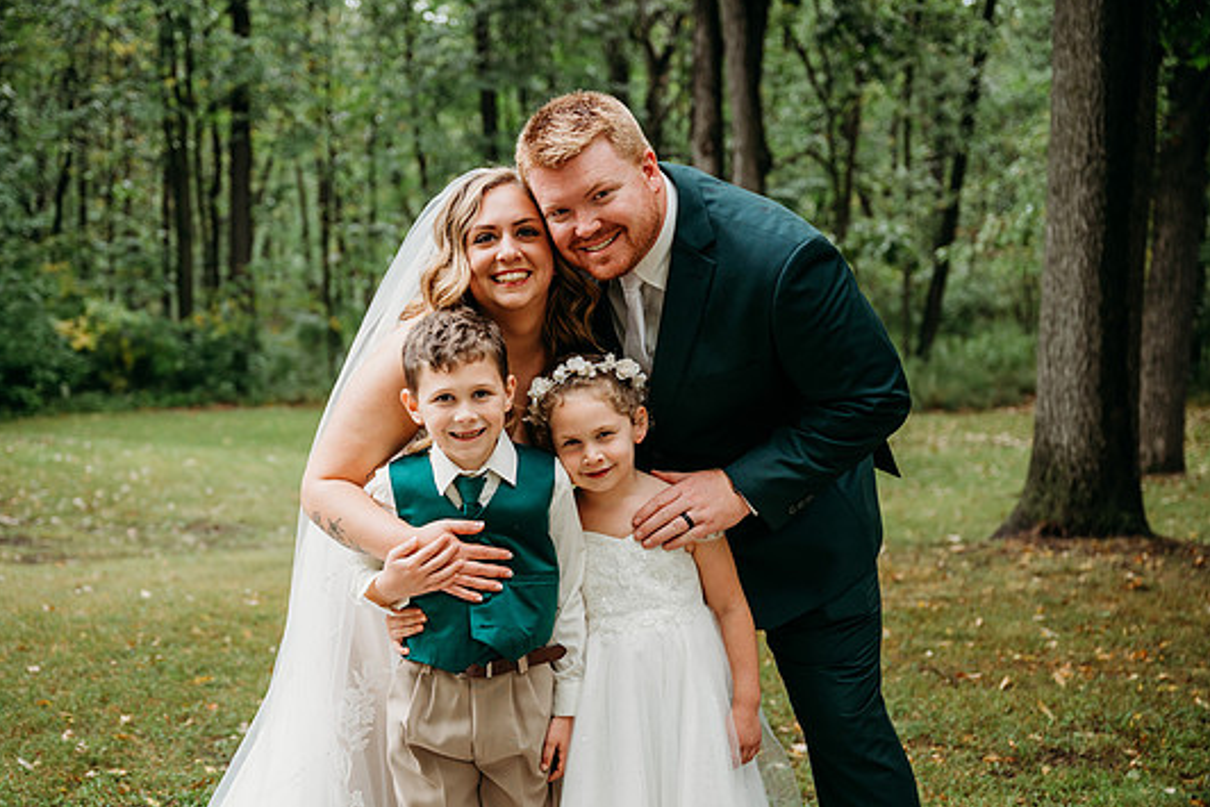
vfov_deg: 27.0
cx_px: 541
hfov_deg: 39.5
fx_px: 1681
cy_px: 429
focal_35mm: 50
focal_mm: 44
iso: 200
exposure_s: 1/400
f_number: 2.8
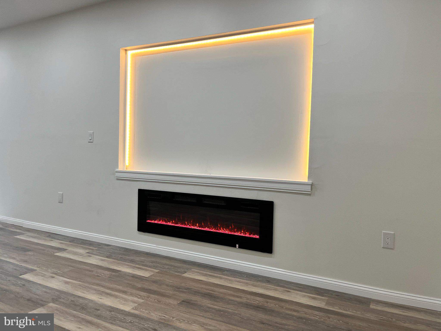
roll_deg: -1.6
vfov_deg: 53.1
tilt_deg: -2.4
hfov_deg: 67.3
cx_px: 220
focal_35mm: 26
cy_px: 166
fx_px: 331
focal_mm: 5.1
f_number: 1.6
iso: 80
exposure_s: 1/60
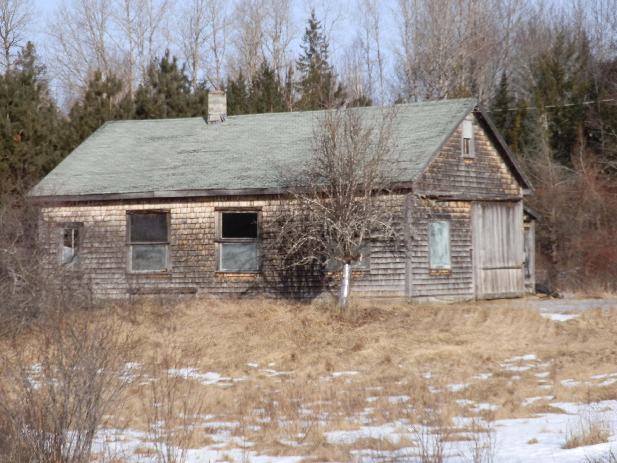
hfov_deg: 17.6
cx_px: 308
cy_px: 232
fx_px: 1996
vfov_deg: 13.2
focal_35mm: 112
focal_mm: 20.04
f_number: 4.4
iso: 80
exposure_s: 1/500
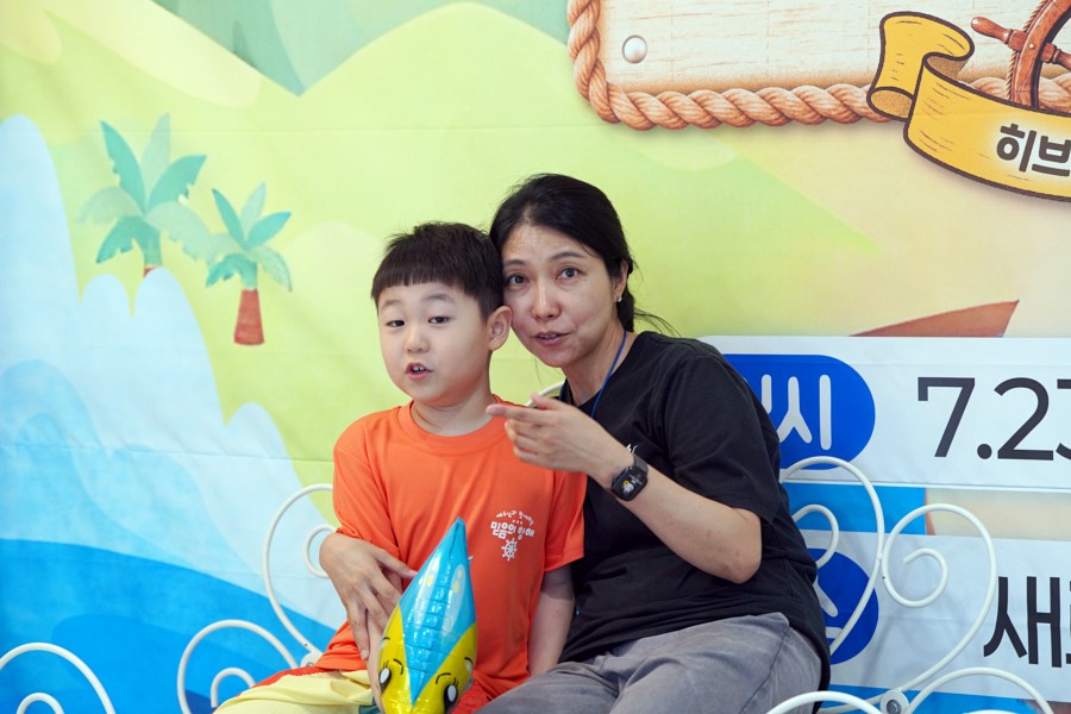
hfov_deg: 17.5
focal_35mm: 117
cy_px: 357
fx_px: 3480
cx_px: 536
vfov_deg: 11.7
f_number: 4
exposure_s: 1/160
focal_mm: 117
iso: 1000
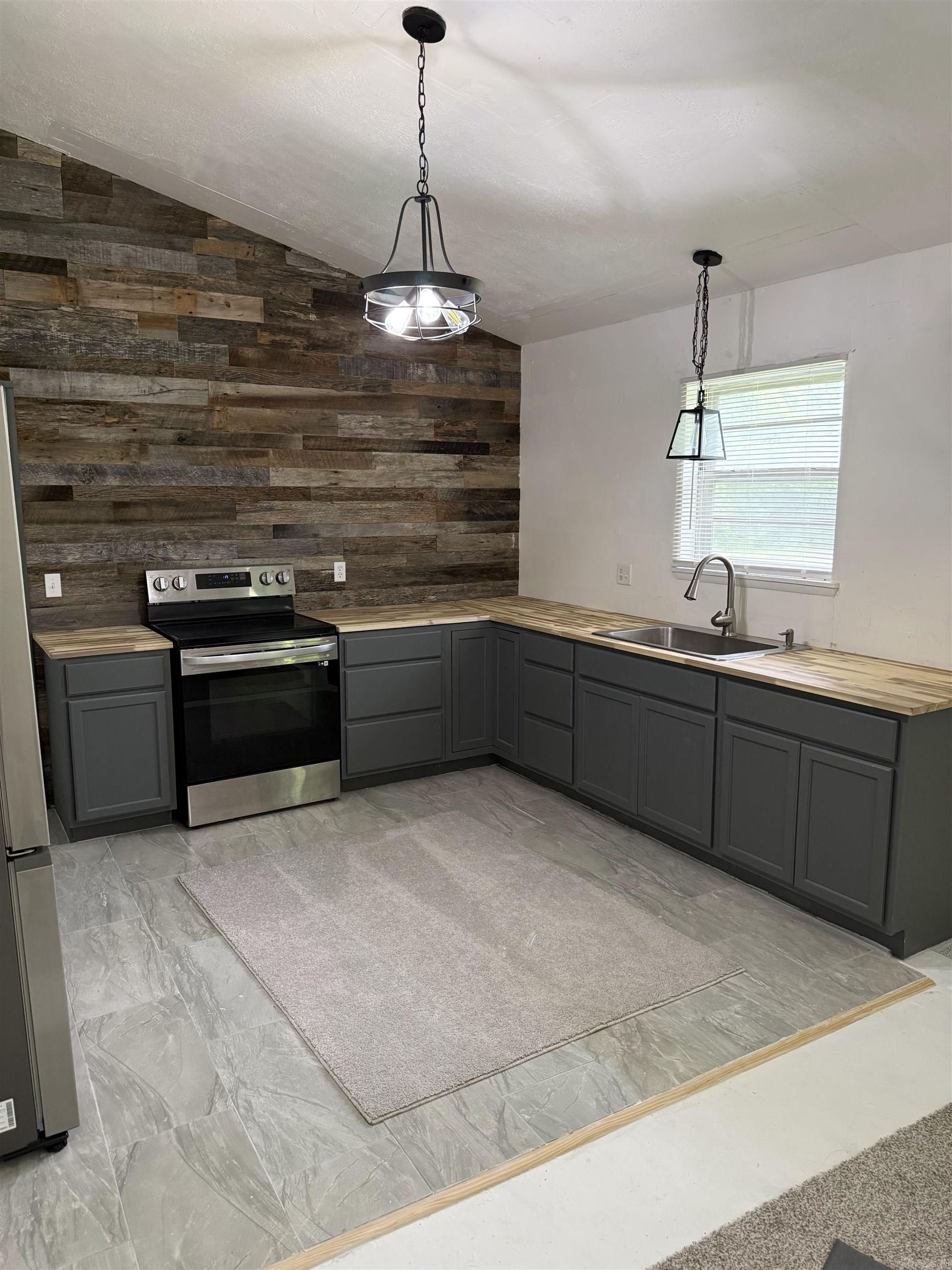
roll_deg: +0.2
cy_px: 635
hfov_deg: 56.8
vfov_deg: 71.6
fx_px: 880
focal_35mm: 24
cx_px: 476
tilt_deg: -9.2
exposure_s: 1/120
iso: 400
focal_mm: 6.76
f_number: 1.78
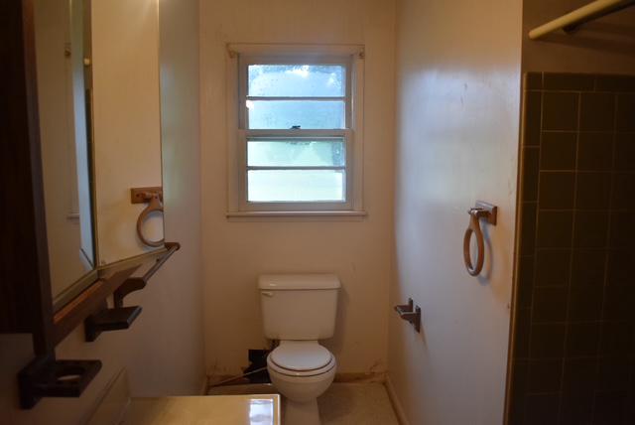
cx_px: 318
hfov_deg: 61.9
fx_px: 530
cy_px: 212
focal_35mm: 30
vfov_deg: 43.7
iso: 1000
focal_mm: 20
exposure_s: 1/125
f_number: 3.8
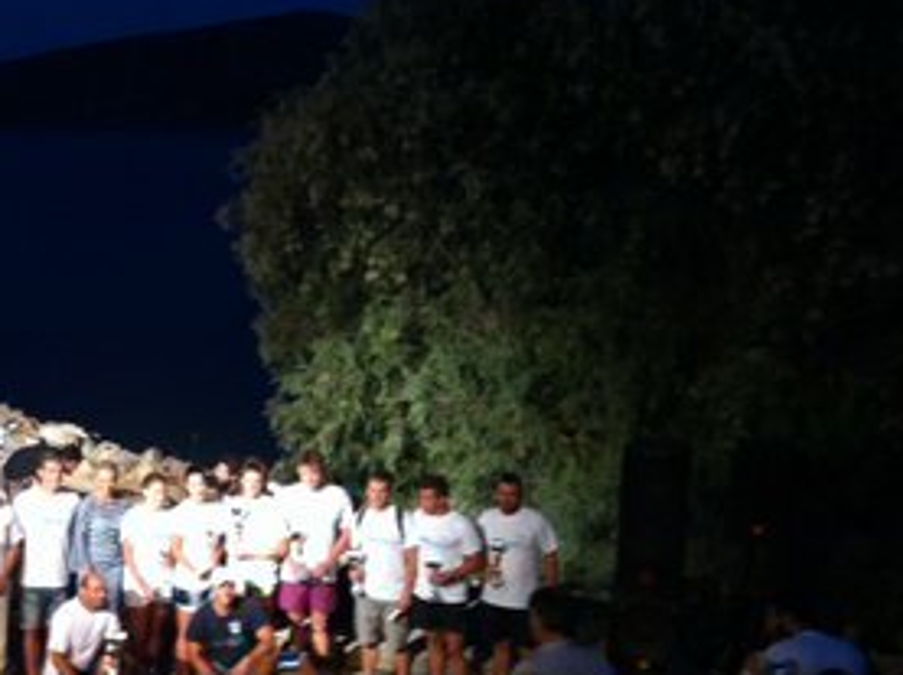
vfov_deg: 23.5
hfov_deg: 30.2
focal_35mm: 62
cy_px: 457
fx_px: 1615
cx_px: 140
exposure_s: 1/15
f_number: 2.8
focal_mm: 3.85
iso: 250
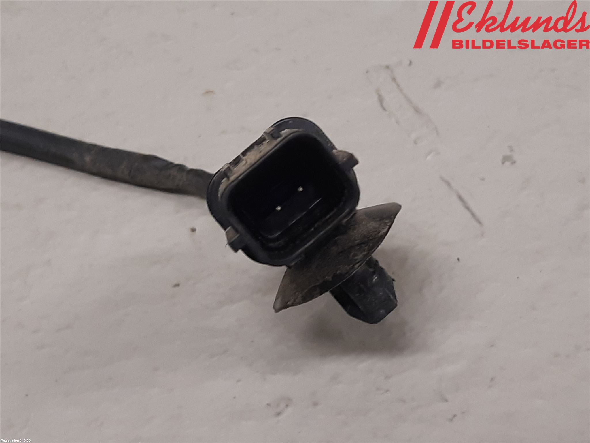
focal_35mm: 26
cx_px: 295
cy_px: 222
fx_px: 443
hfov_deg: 67.3
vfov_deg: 53.1
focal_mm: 3.93
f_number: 1.7
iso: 125
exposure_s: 1/50
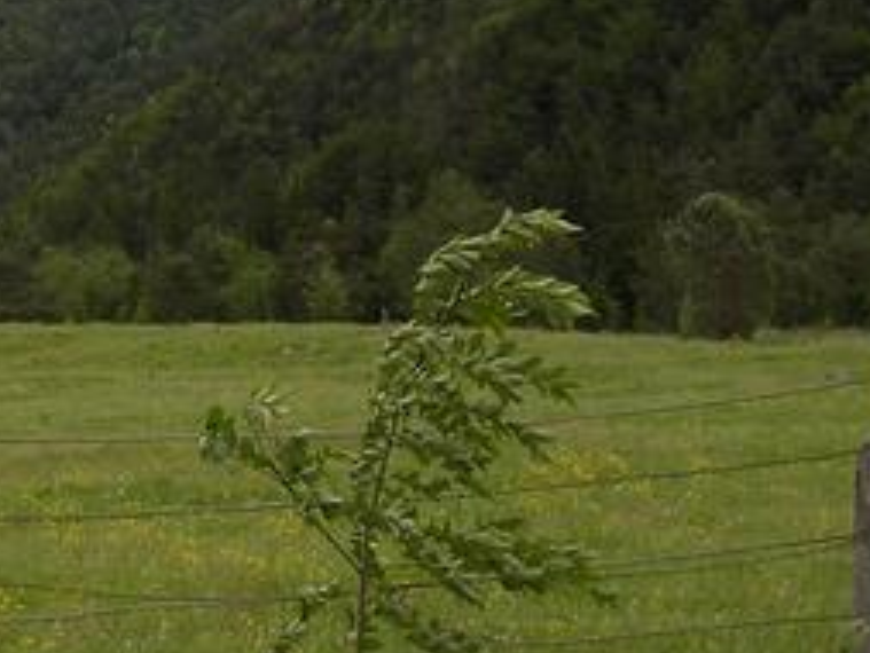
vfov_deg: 15.2
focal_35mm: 96
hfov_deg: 19.6
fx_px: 2414
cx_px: -83
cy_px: 31
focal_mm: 5.8
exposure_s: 1/252
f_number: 2.8
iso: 100
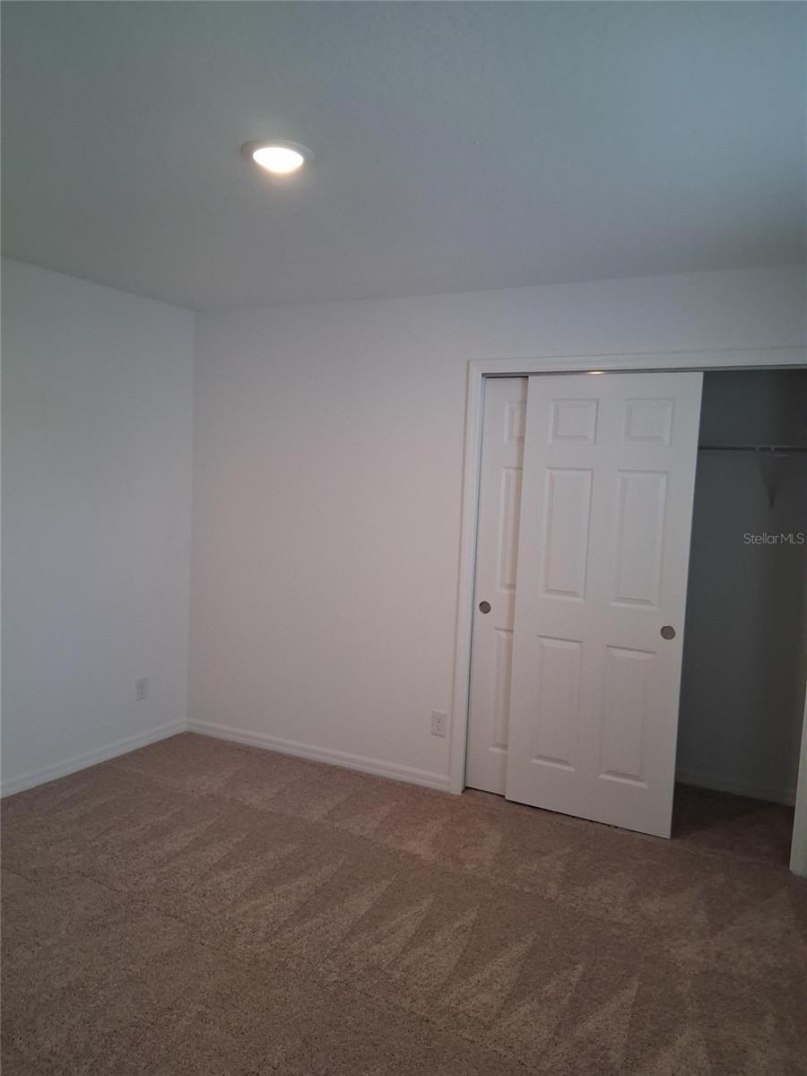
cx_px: 404
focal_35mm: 26
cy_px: 538
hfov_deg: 53.1
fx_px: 808
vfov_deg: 67.3
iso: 320
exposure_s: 1/100
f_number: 1.8
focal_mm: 3.98
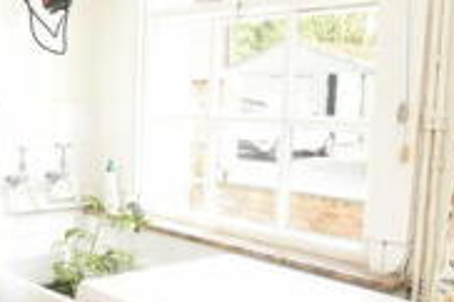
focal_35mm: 54
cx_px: 128
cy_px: 201
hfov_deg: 36.3
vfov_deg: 24.9
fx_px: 680
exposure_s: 1/125
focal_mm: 10
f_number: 5.6
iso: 360
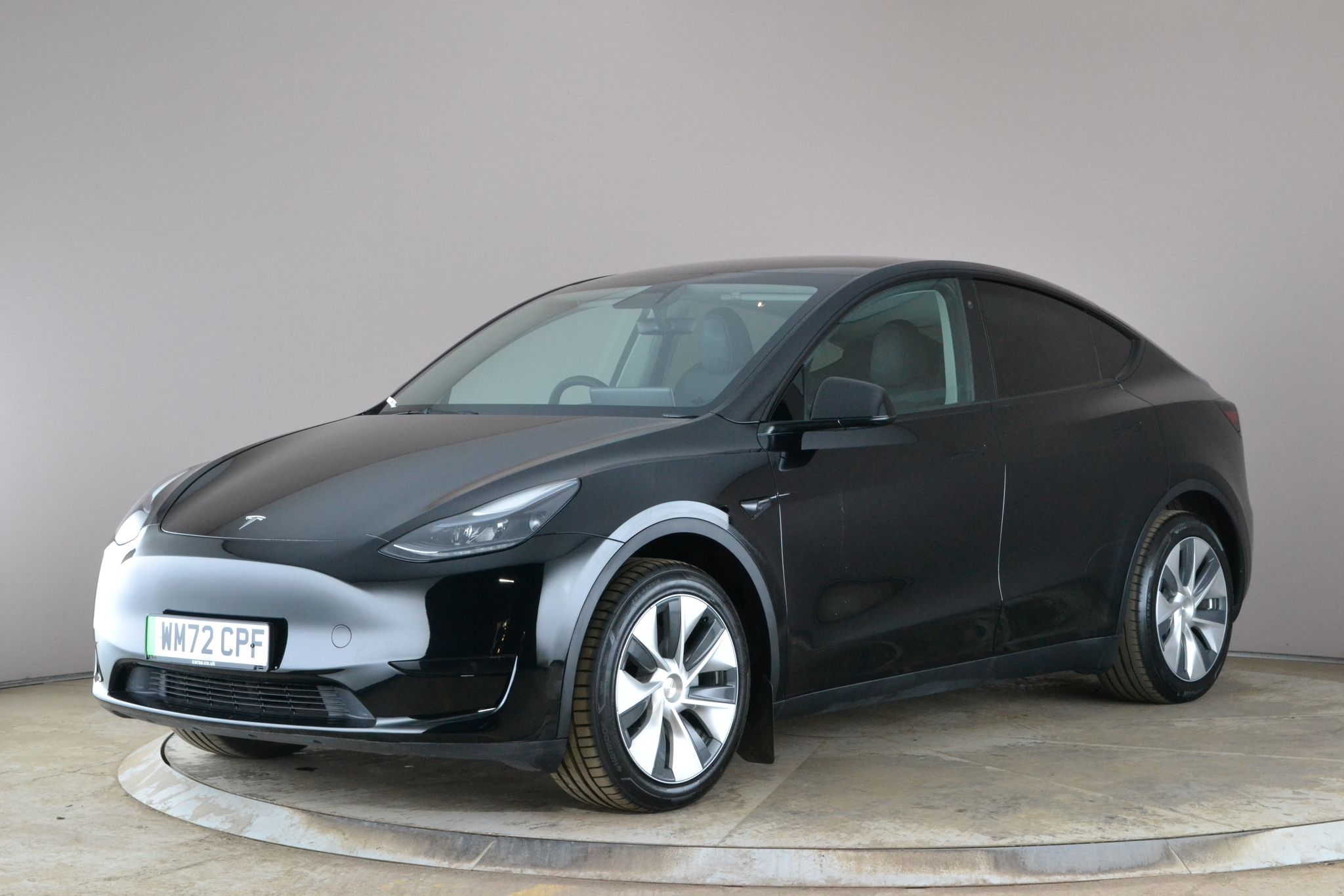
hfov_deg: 29.9
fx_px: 2520
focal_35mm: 68
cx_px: 672
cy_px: 448
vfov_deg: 20.2
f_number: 11
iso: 1800
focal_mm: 45
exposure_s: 1/15
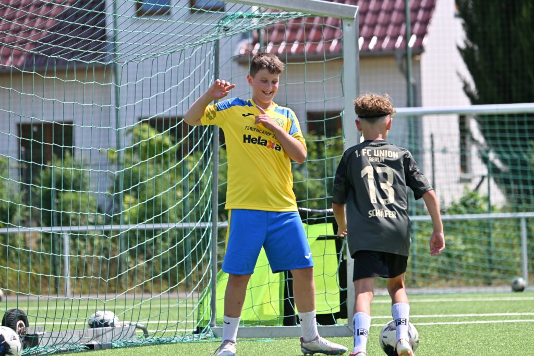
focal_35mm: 220
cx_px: 267
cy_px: 178
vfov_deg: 6.2
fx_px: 3264
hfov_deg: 9.4
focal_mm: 220
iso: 360
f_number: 5.3
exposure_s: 1/1600
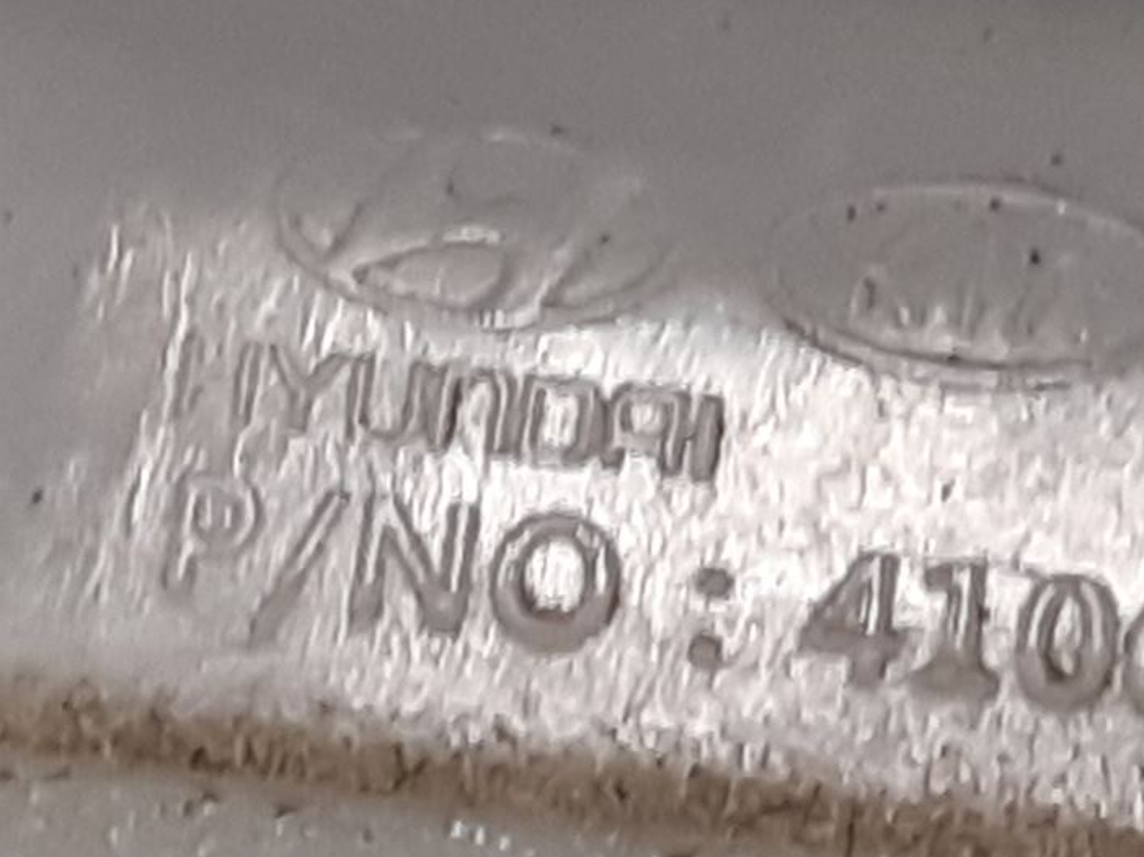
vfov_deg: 19.3
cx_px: 1093
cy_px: 529
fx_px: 2510
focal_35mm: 76
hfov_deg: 24.7
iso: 125
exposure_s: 1/50
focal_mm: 3.93
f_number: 1.7
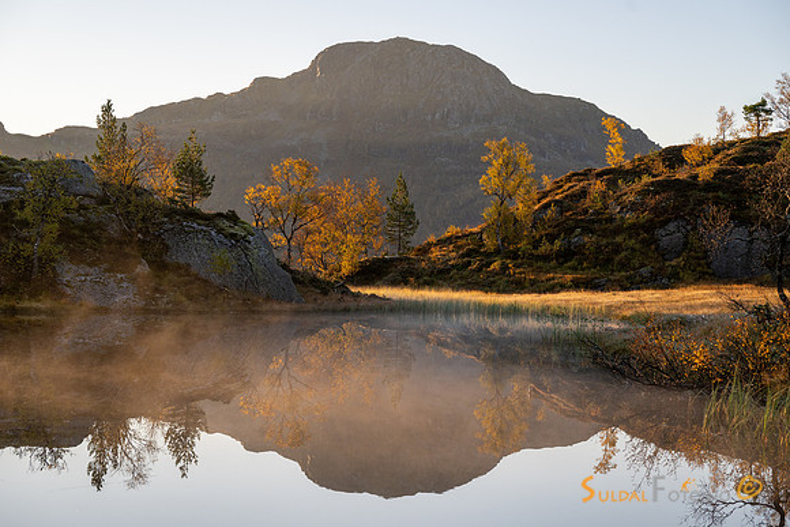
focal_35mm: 67
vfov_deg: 20.4
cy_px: 252
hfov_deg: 30.1
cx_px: 392
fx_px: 1467
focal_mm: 63
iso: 360
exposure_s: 1/640
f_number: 5
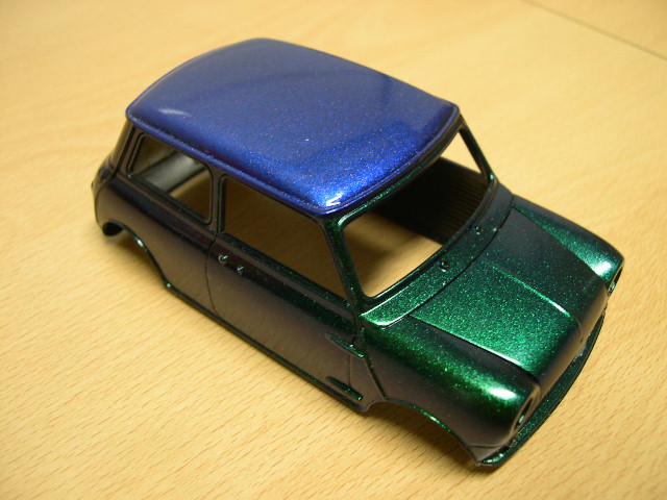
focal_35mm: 38
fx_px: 732
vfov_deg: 37.7
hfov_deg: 49.0
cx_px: 334
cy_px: 250
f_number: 2.8
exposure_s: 1/4.3
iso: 100
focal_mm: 8
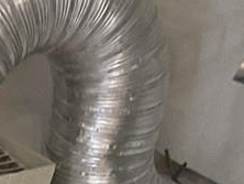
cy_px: 573
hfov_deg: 8.6
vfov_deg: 6.4
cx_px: -339
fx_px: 1475
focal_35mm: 209
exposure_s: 1/50
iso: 64
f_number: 1.8
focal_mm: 3
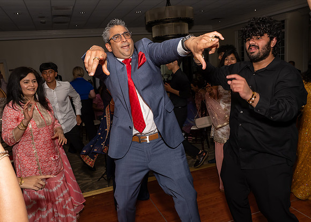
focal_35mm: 28
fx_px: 247
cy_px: 106
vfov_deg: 48.4
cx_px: 156
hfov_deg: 64.5
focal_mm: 17
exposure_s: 1/250
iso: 640
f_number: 8
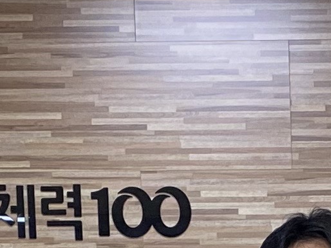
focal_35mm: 204
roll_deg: +0.5
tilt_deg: -6.5
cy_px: 557
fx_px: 1950
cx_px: 402
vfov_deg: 6.9
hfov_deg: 9.6
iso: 100
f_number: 1.8
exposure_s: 1/120
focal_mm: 4.25
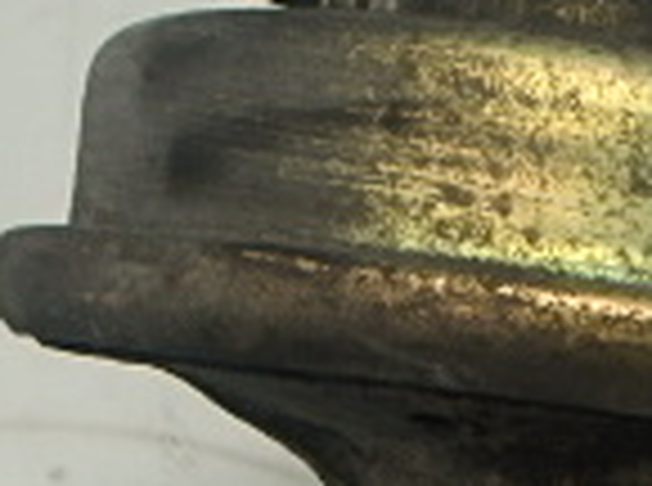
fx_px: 1747
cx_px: 746
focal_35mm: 93
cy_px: 652
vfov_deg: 15.0
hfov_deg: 20.0
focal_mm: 3.7
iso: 160
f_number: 3.5
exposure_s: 1/60
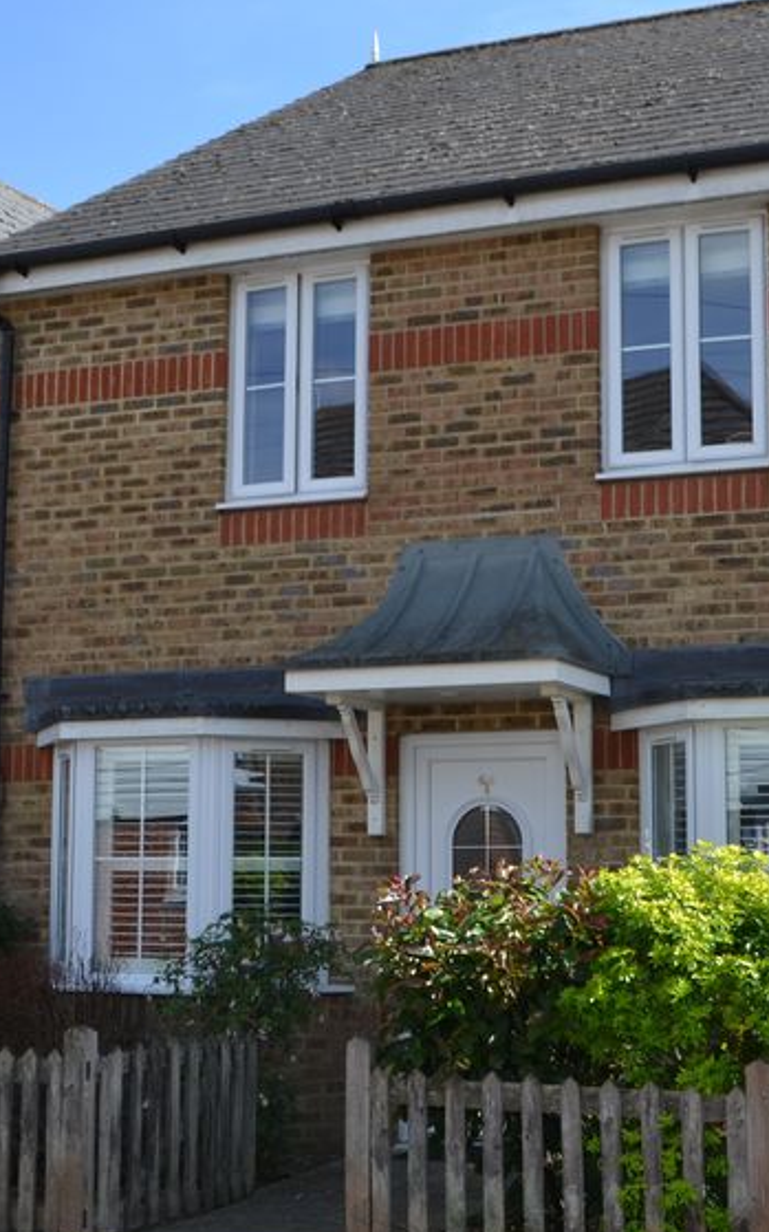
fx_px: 1879
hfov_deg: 23.0
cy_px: 568
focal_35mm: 56
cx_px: 529
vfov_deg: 36.3
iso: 100
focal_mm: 20
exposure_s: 1/200
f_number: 7.1
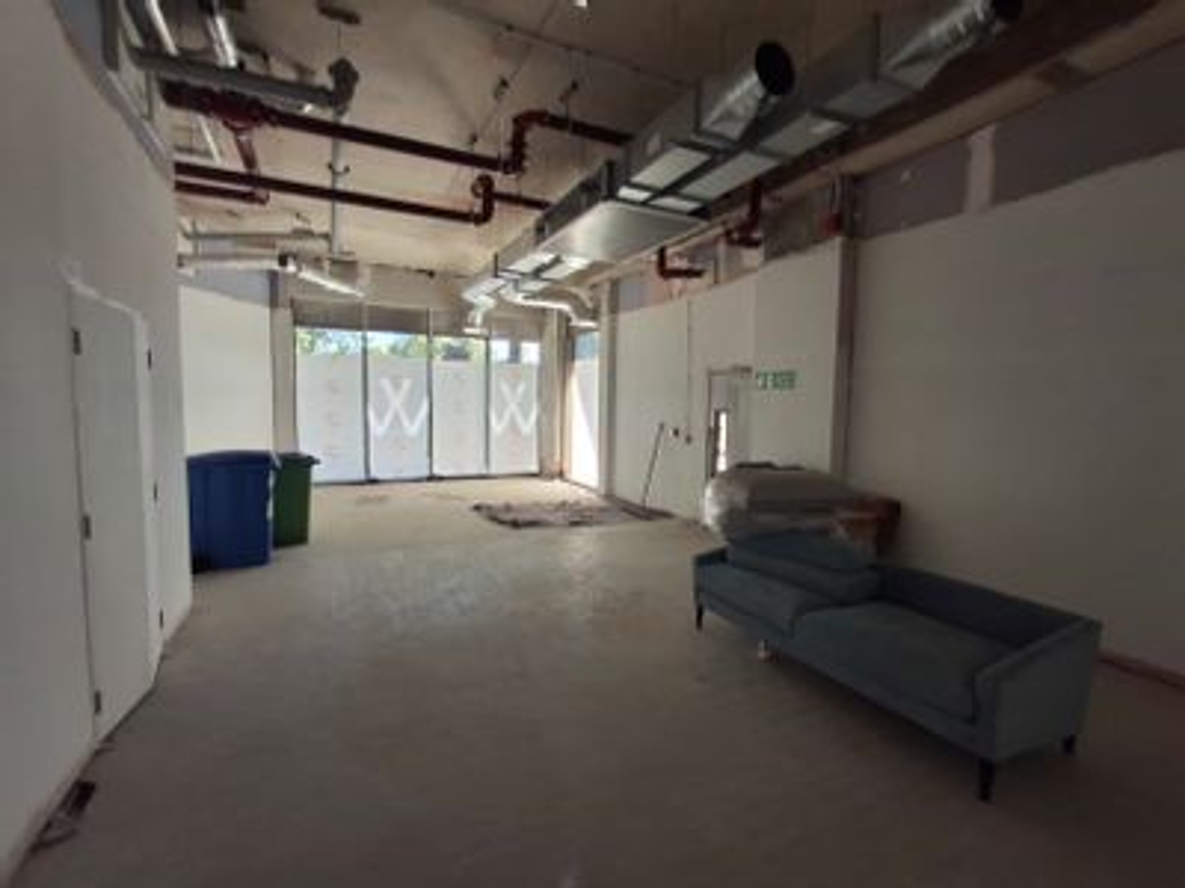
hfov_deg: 94.5
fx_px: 548
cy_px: 444
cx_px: 592
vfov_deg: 78.1
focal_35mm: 16
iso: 40
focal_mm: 1.64
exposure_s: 1/40
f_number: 2.2
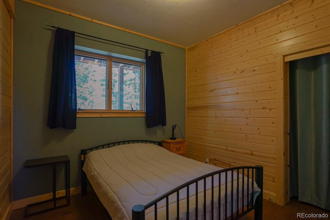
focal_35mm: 17
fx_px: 156
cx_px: 165
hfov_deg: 93.3
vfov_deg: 70.5
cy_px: 110
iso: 2000
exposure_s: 1/200
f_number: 4
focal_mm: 17
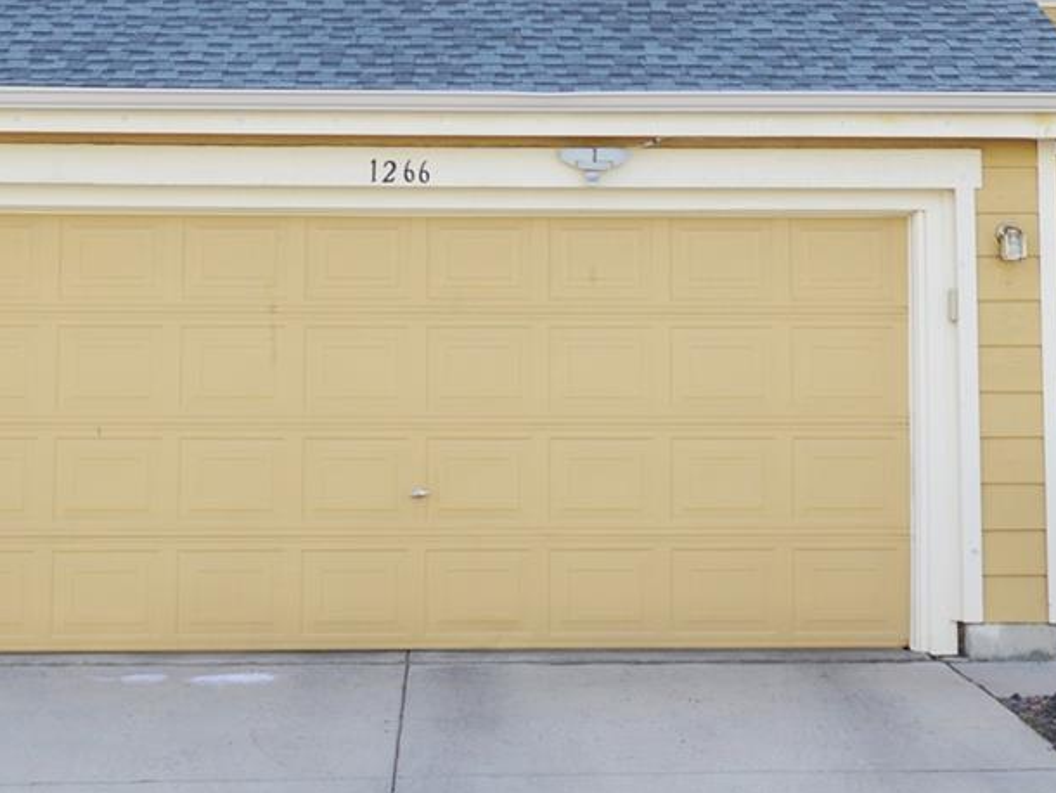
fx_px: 2075
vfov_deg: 21.3
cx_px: 523
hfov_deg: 28.5
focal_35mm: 68
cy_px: 113
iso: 100
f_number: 6.3
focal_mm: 18
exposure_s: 1/160
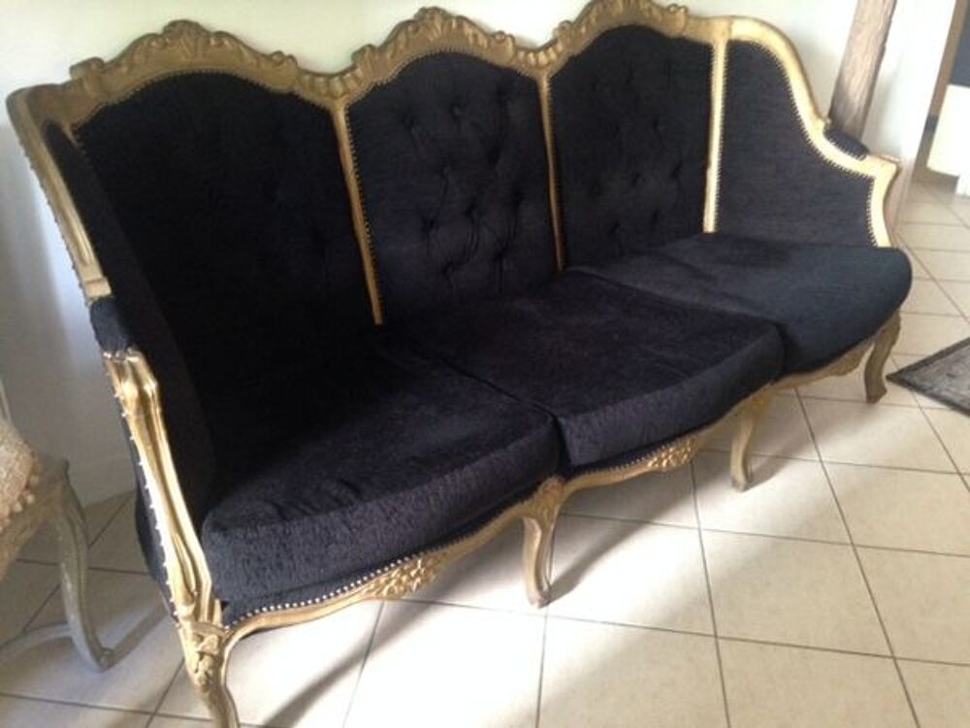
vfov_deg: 42.9
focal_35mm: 33
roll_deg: -1.5
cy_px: 364
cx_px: 485
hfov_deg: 55.4
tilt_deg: -29.0
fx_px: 925
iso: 400
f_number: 2.4
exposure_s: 1/15
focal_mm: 4.12
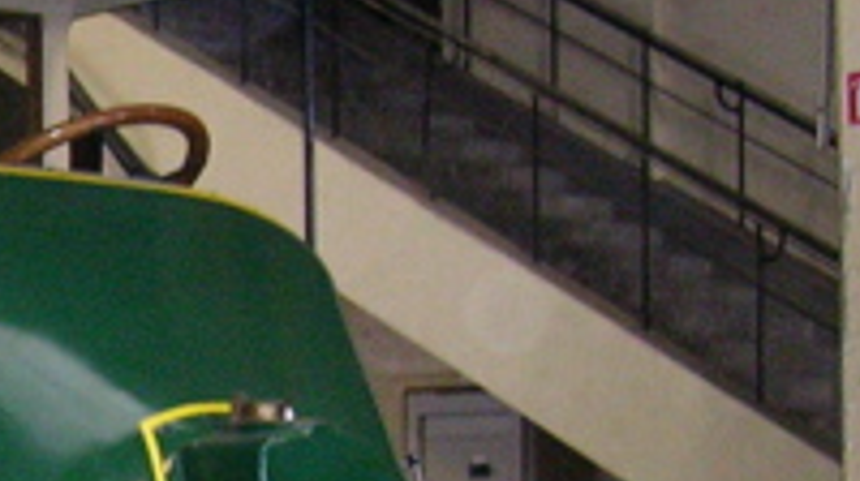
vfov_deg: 8.4
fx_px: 3257
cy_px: 597
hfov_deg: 14.1
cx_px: -430
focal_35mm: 143
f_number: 2.9
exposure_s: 1/60.1
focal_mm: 6.2
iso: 200
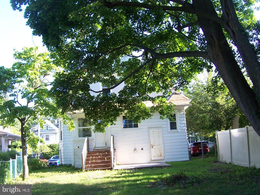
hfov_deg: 50.1
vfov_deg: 38.7
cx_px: 130
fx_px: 278
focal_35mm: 37
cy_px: 98
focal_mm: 5.6
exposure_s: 1/125
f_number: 2.8
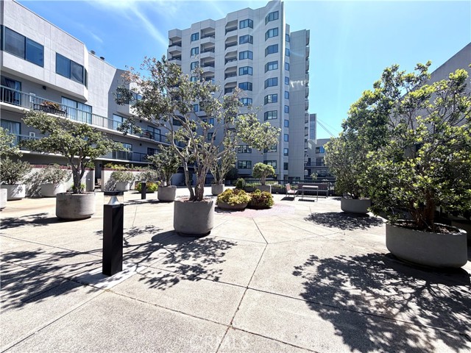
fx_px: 190
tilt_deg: -0.2
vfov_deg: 85.7
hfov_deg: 102.1
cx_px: 236
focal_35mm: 14
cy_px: 176
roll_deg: -0.8
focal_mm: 2.22
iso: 25
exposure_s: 1/770
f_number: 2.2
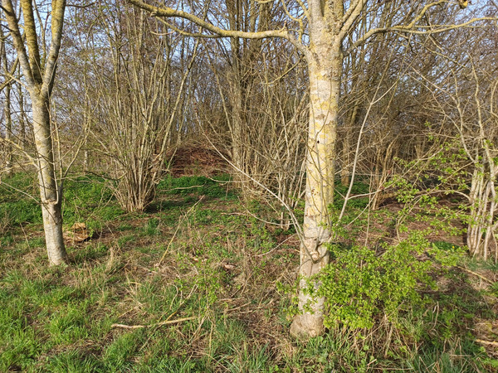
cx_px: 249
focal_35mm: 25
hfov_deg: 69.4
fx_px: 360
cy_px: 186
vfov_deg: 54.9
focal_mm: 4.6
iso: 32
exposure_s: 1/120
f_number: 1.8
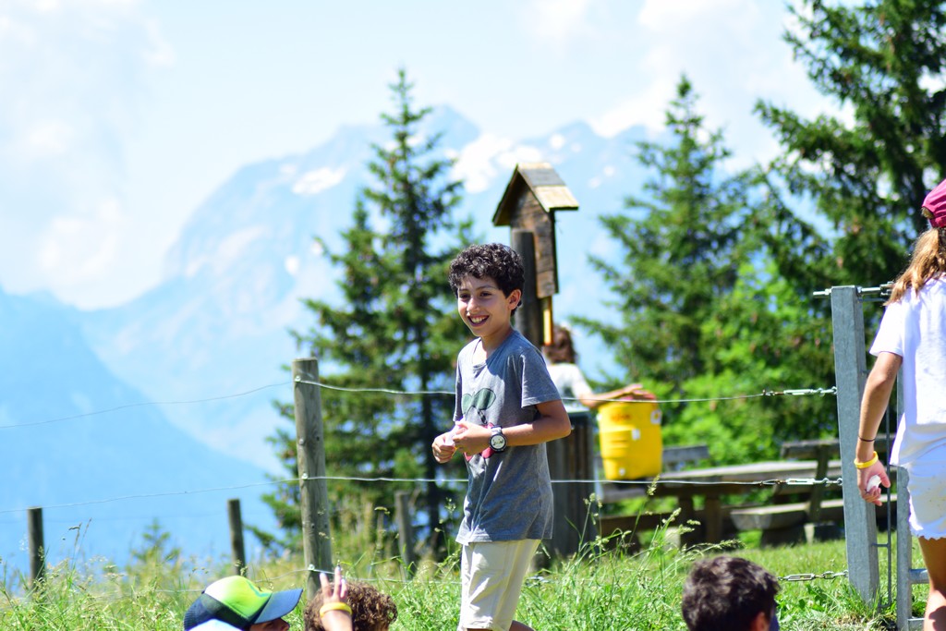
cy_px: 316
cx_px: 473
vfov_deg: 7.6
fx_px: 4730
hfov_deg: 11.4
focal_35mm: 180
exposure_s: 1/640
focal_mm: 120
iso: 200
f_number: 4.5
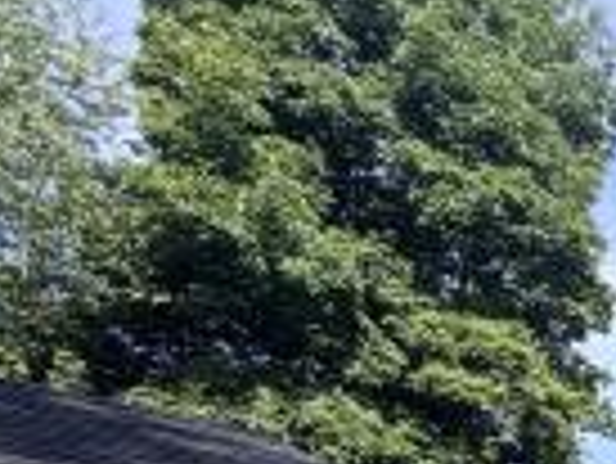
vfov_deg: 17.7
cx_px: 1405
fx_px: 1211
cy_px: 824
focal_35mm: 68
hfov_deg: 16.2
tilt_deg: +3.5
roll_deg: +1.8
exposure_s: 1/770
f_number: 2.2
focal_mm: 2.22
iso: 40
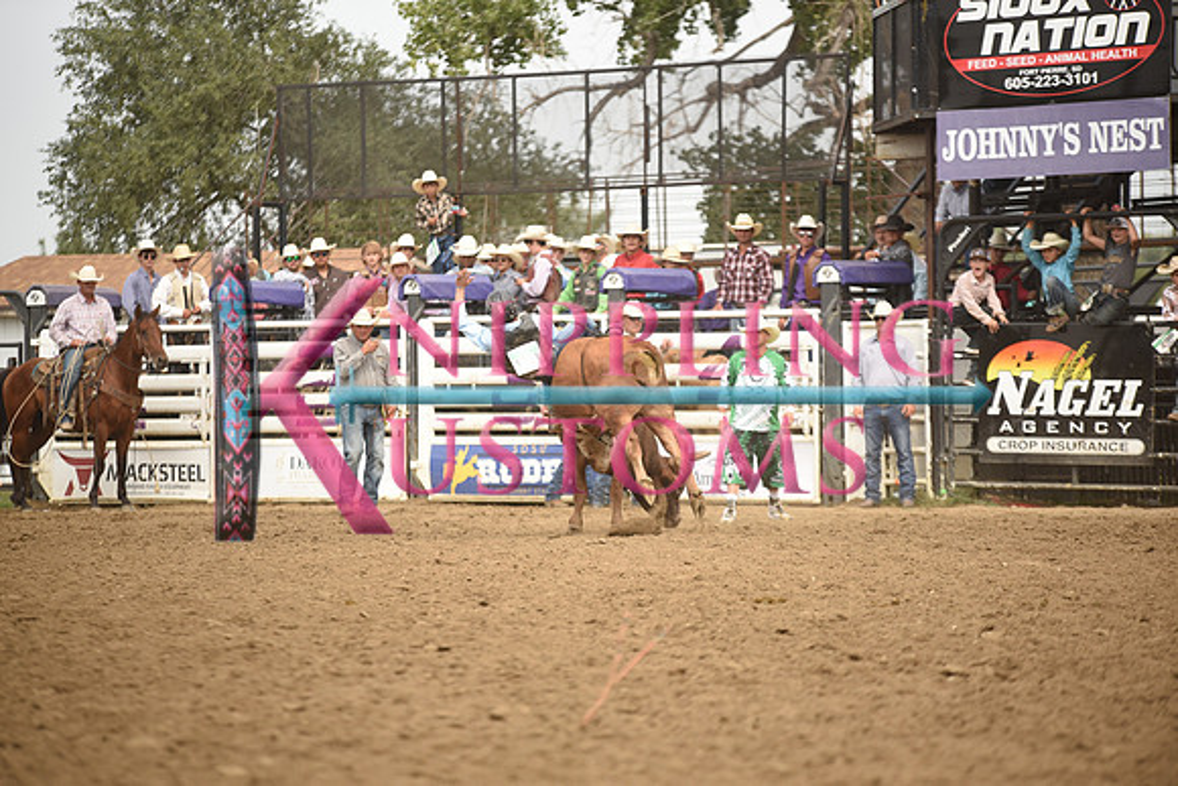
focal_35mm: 200
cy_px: 393
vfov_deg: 6.9
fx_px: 6546
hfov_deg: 10.3
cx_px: 589
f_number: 2.8
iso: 640
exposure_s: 1/4000
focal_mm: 200
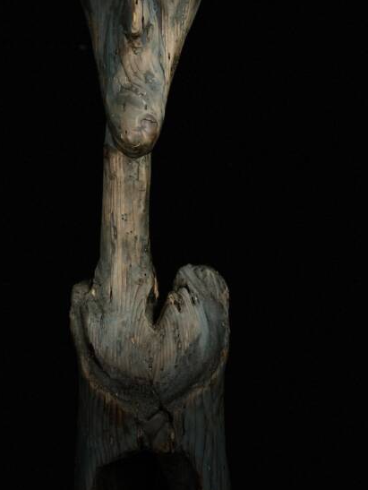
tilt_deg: -8.4
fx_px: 538
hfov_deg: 37.6
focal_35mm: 38
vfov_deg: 48.3
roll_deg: -2.1
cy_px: 170
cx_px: 142
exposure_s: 1/33
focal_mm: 5.1
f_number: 1.6
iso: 400
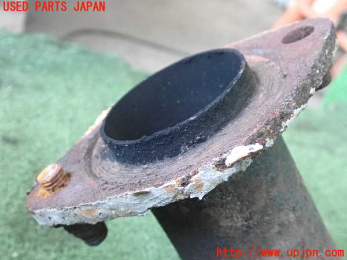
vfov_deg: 30.9
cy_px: 130
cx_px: 174
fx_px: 471
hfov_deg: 40.4
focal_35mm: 47
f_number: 3.1
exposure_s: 1/125
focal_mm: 8.4
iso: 2000
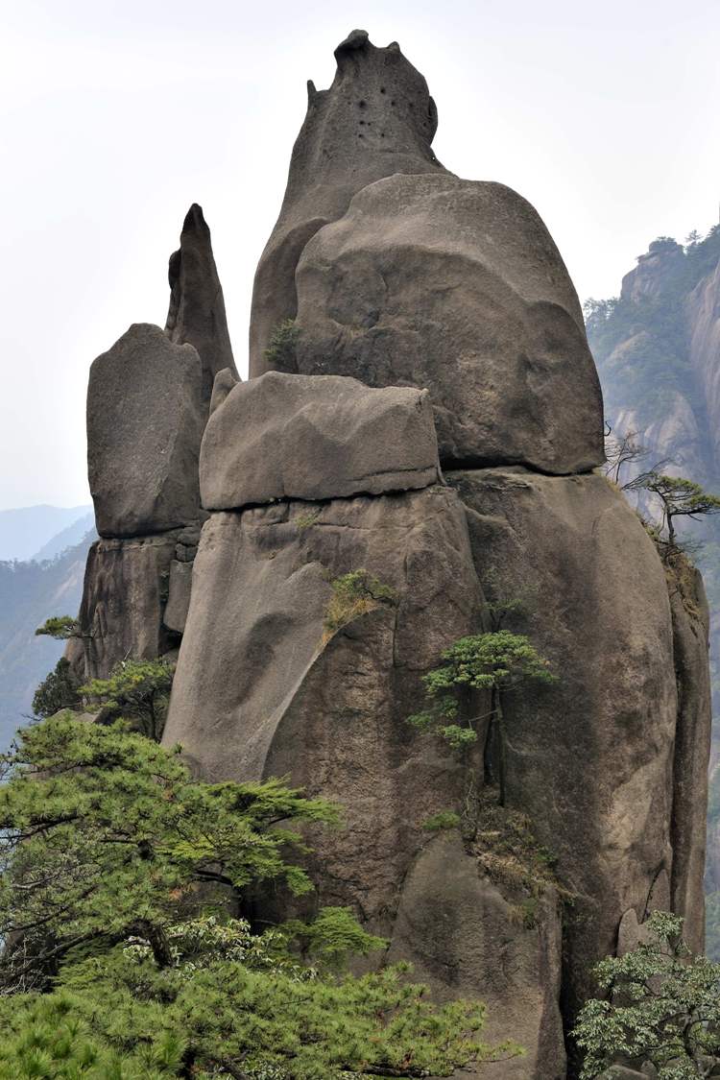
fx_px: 1740
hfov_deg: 23.4
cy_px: 540
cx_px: 360
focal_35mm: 58
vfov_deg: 34.5
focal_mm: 58
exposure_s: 1/320
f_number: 8
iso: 200
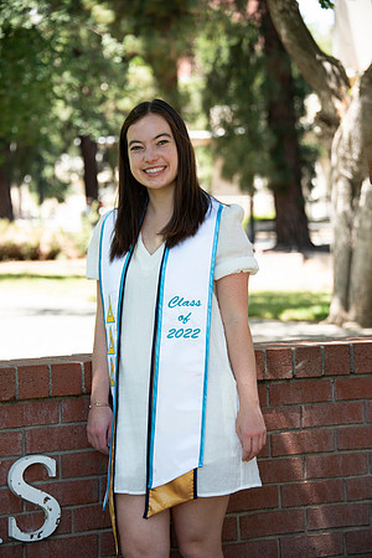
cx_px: 186
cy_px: 279
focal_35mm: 116
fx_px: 1798
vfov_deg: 17.6
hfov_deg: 11.8
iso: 640
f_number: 5.6
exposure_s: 1/320
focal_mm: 116
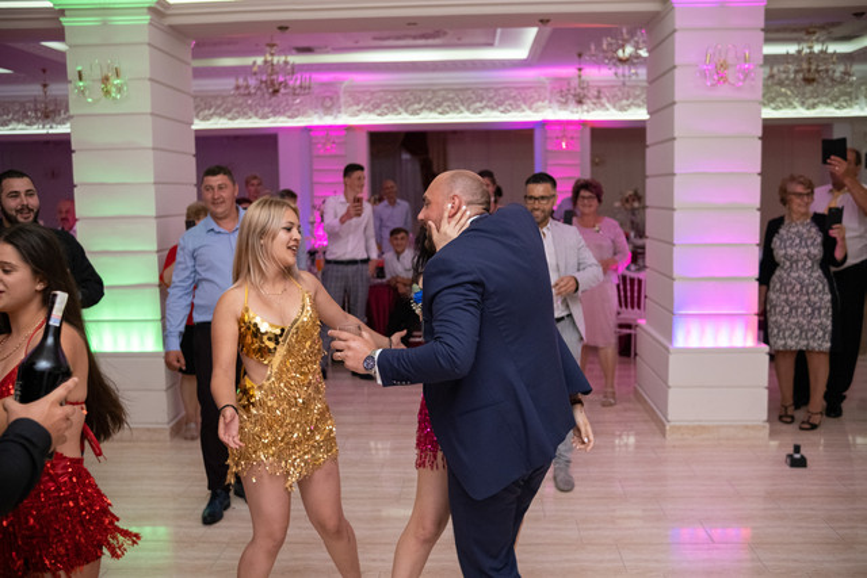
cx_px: 434
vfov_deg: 37.9
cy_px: 289
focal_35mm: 35
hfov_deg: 54.4
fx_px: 843
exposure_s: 1/125
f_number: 2.2
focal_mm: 23
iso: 1600
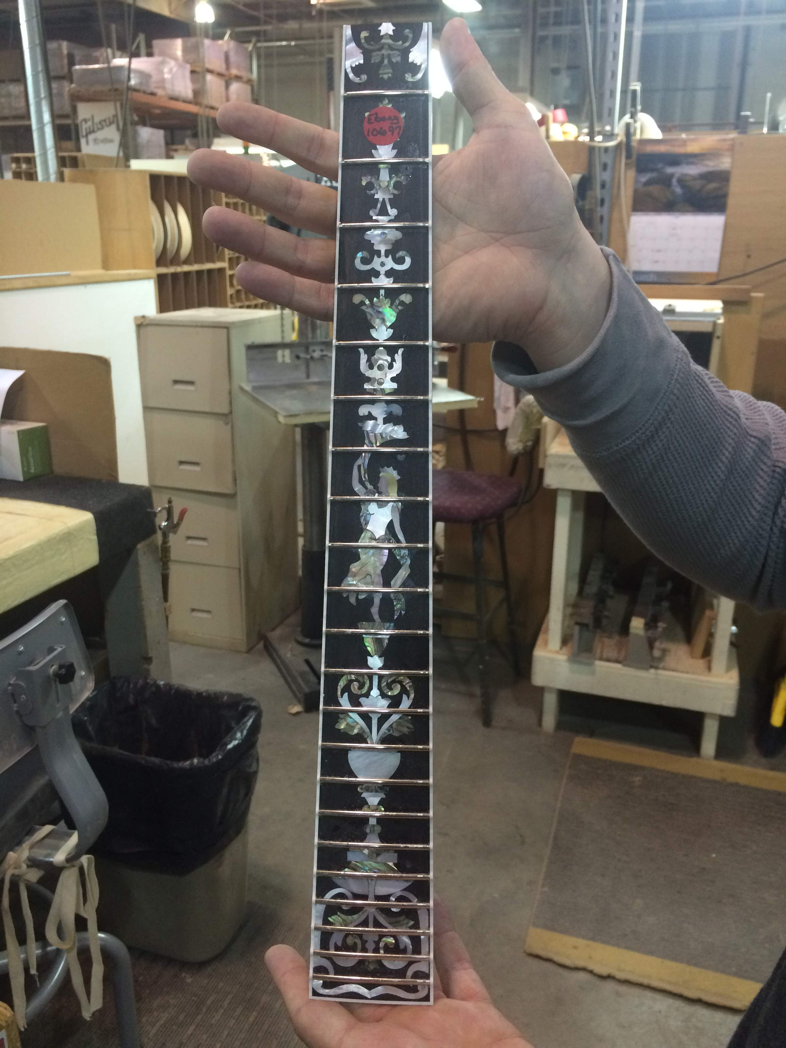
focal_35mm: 29
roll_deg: +0.9
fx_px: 878
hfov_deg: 48.2
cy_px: 524
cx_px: 393
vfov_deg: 61.7
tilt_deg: -18.6
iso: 160
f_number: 2.2
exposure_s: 1/30
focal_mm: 4.15
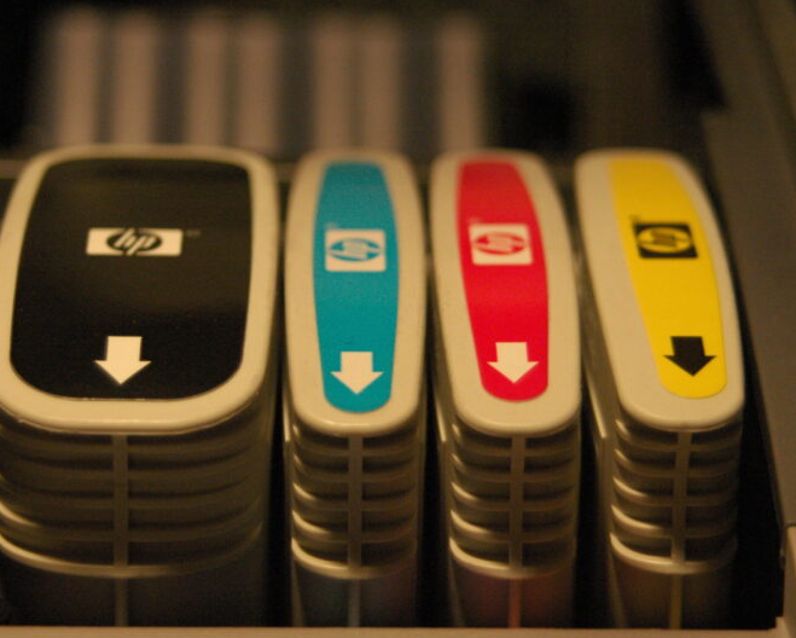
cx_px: 380
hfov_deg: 12.3
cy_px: 319
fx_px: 3701
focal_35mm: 157
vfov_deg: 9.8
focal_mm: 92
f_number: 5.6
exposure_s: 1/60
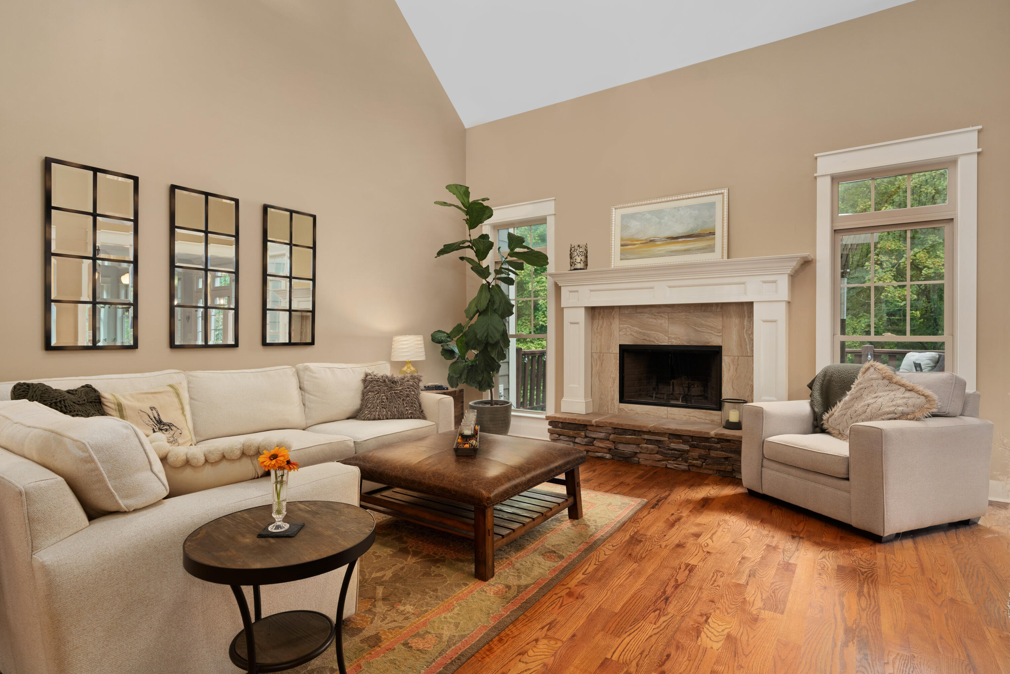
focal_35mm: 18
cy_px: 337
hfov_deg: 90.0
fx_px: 505
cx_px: 505
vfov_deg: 67.4
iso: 640
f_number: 7.1
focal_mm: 18
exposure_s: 1/80
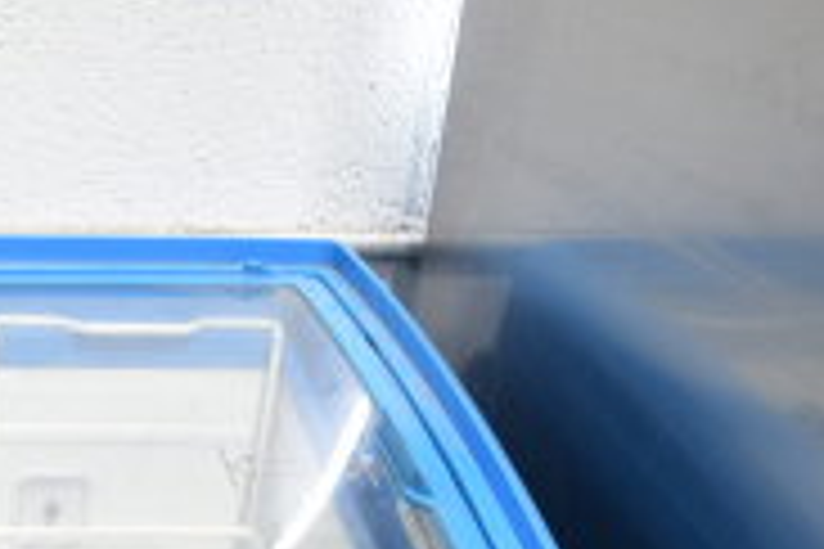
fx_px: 2060
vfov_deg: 13.9
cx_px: -239
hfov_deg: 20.7
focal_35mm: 90
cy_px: 898
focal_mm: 18
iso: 360
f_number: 3.5
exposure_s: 1/30
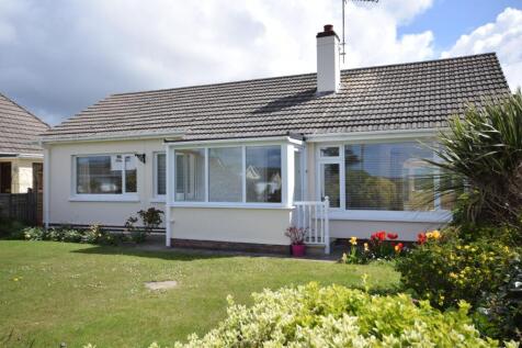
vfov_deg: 43.6
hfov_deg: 61.9
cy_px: 174
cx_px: 261
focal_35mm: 30
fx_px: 435
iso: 200
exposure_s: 1/320
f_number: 9
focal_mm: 20
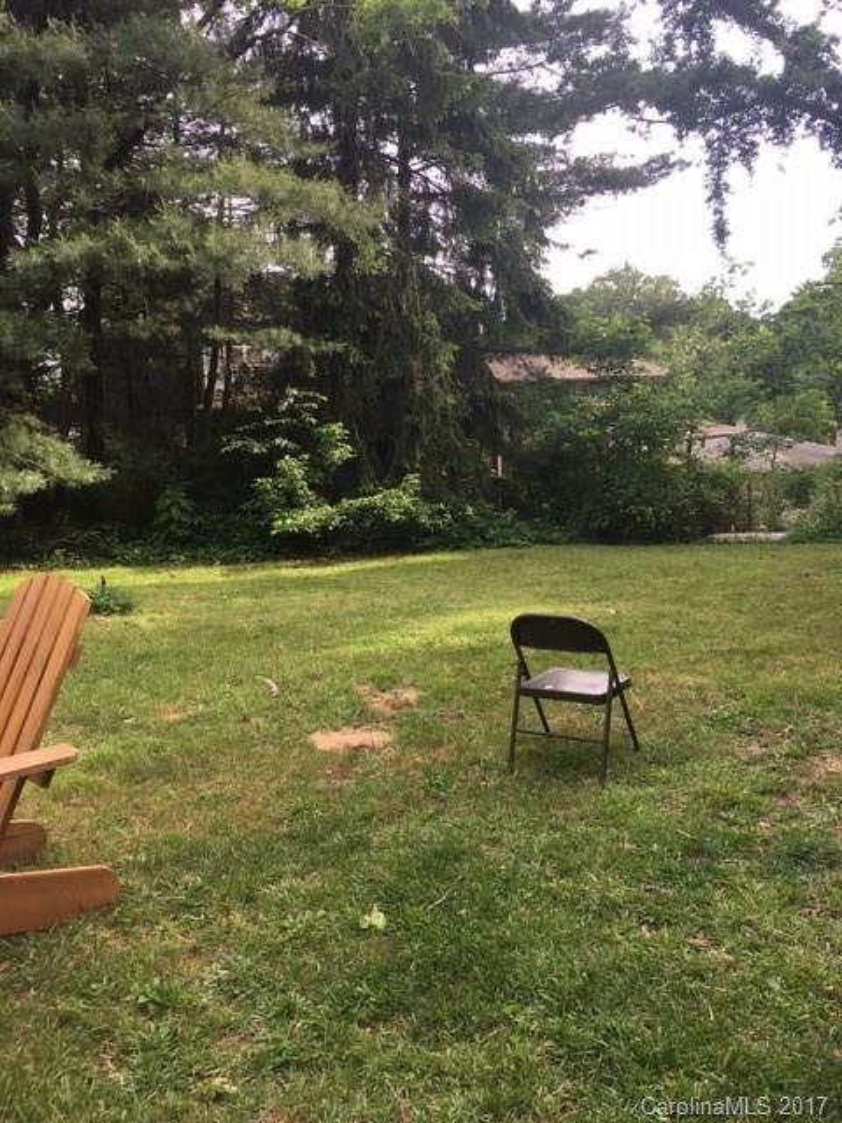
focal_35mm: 29
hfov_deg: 48.2
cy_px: 562
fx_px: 941
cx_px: 421
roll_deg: +2.7
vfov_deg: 61.7
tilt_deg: -9.3
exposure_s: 1/184
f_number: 2.2
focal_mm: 4.15
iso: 25
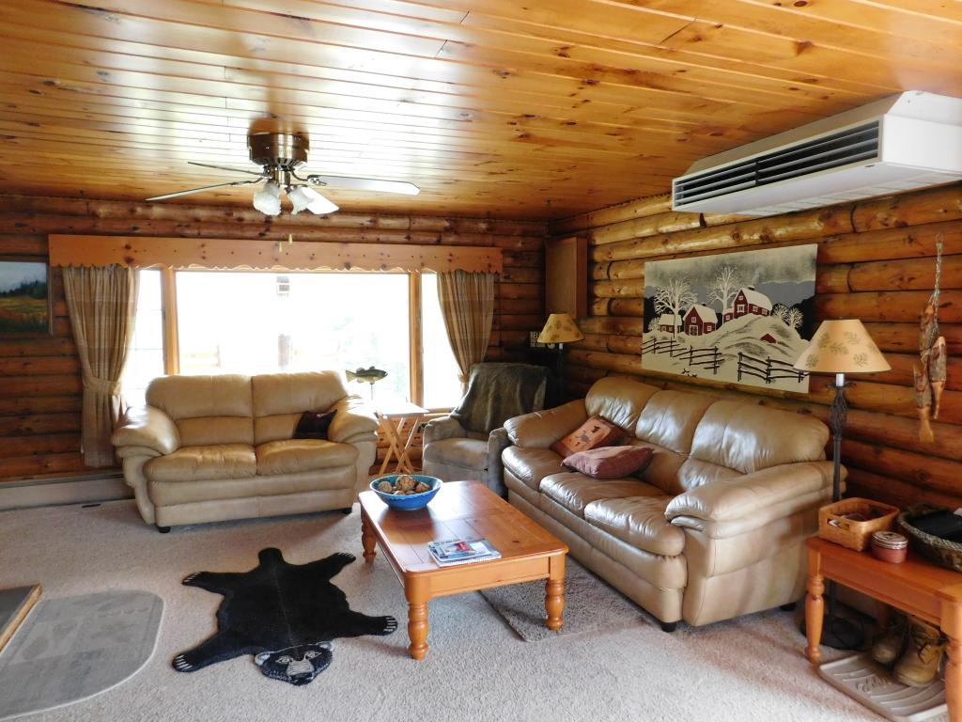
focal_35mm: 23
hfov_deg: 73.9
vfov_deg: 58.9
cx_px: 481
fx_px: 639
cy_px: 361
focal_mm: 4
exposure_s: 1/30
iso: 400
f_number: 3
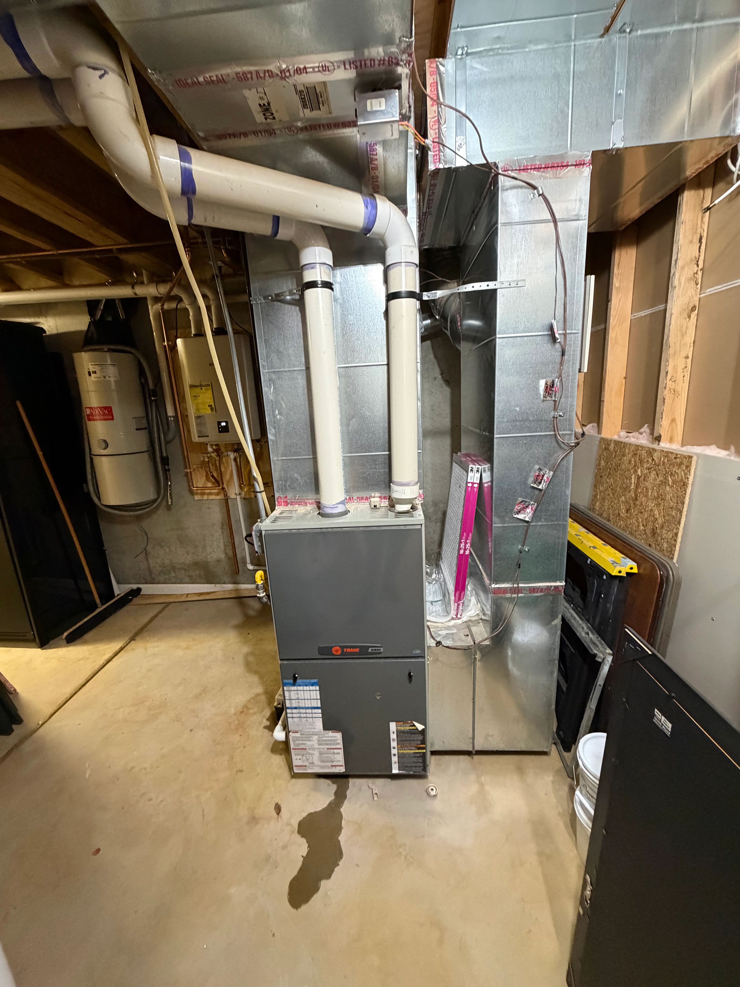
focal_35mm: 14
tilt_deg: -13.3
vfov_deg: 102.1
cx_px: 370
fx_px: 399
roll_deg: +3.9
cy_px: 494
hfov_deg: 85.7
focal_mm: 2.22
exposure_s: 1/60
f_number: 2.2
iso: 640
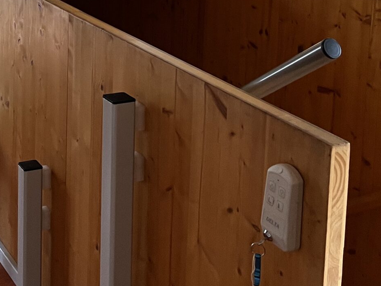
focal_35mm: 71
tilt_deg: -8.3
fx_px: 782
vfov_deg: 19.4
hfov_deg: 26.7
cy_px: -64
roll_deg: -2.6
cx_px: 63
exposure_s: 1/66
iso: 125
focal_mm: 5.1
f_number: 1.6
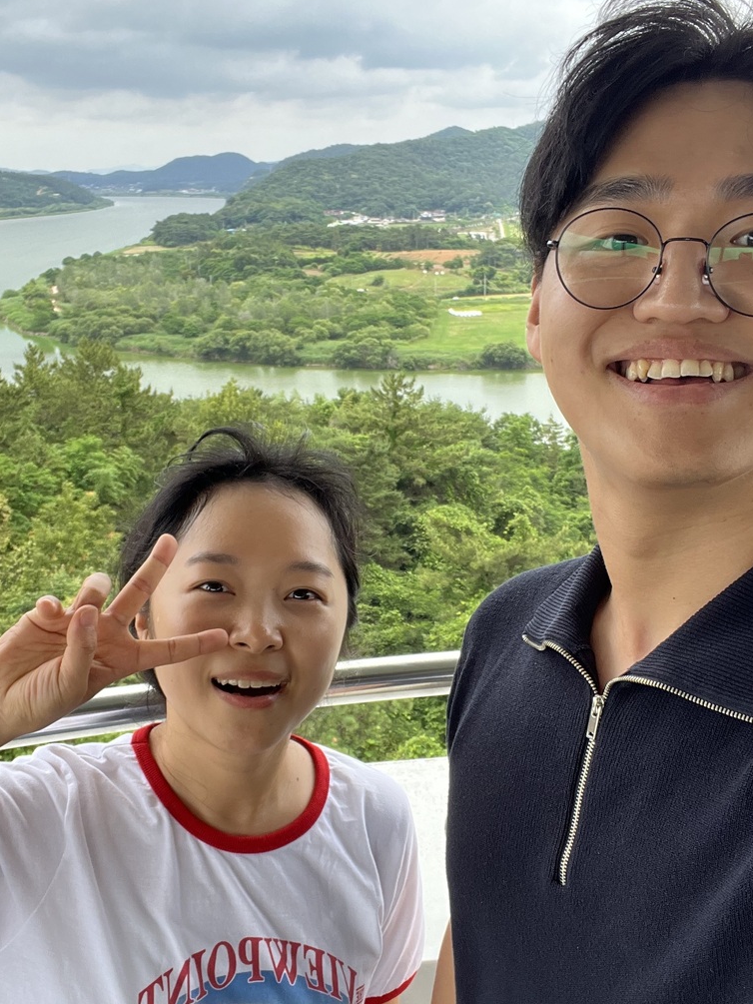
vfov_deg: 47.7
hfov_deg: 36.8
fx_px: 1131
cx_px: 376
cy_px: 570
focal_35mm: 39
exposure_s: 1/121
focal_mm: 2.71
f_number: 2.2
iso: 40
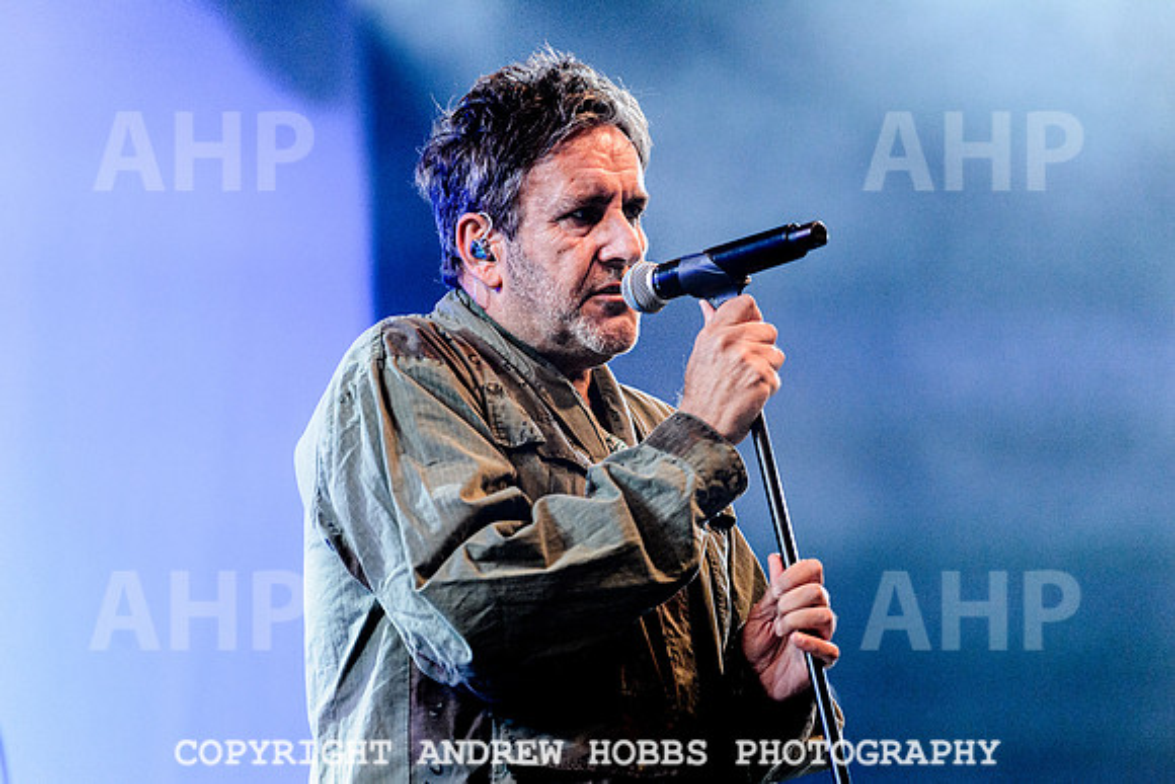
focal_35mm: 181
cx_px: 568
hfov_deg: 11.4
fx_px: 5912
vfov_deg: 7.6
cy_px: 379
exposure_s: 1/500
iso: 2000
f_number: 2.8
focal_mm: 175
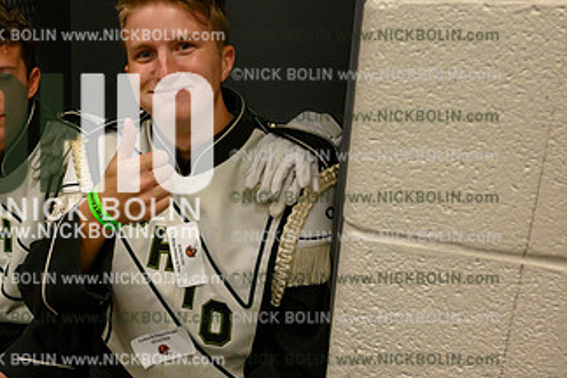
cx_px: 89
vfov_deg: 31.1
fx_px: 677
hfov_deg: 42.7
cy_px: 157
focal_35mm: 43
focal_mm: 24
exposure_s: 1/100
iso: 2500
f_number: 8
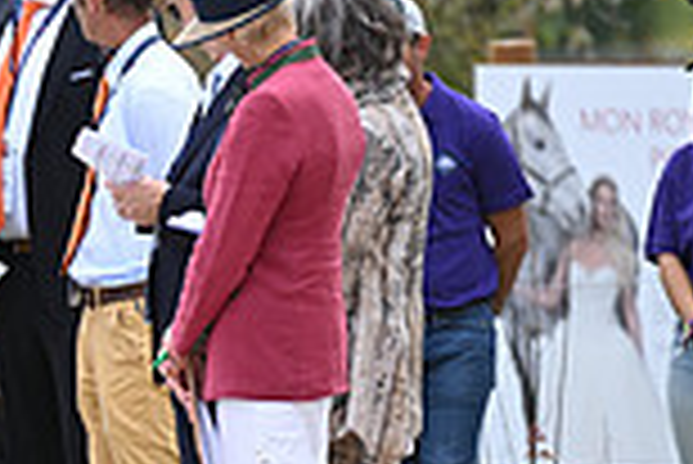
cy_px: 223
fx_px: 28940
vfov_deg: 0.9
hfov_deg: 1.4
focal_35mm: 1502
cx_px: -598
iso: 720
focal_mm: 400
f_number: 5.6
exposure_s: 1/1600
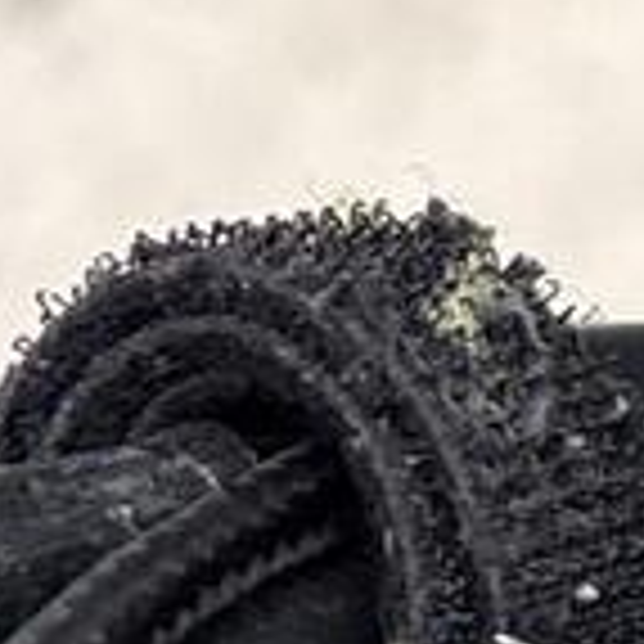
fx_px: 4883
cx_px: 2635
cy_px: -703
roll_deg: -0.3
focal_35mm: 232
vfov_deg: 7.2
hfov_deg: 6.2
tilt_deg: -44.2
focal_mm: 5.96
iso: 80
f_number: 1.6
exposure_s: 1/122
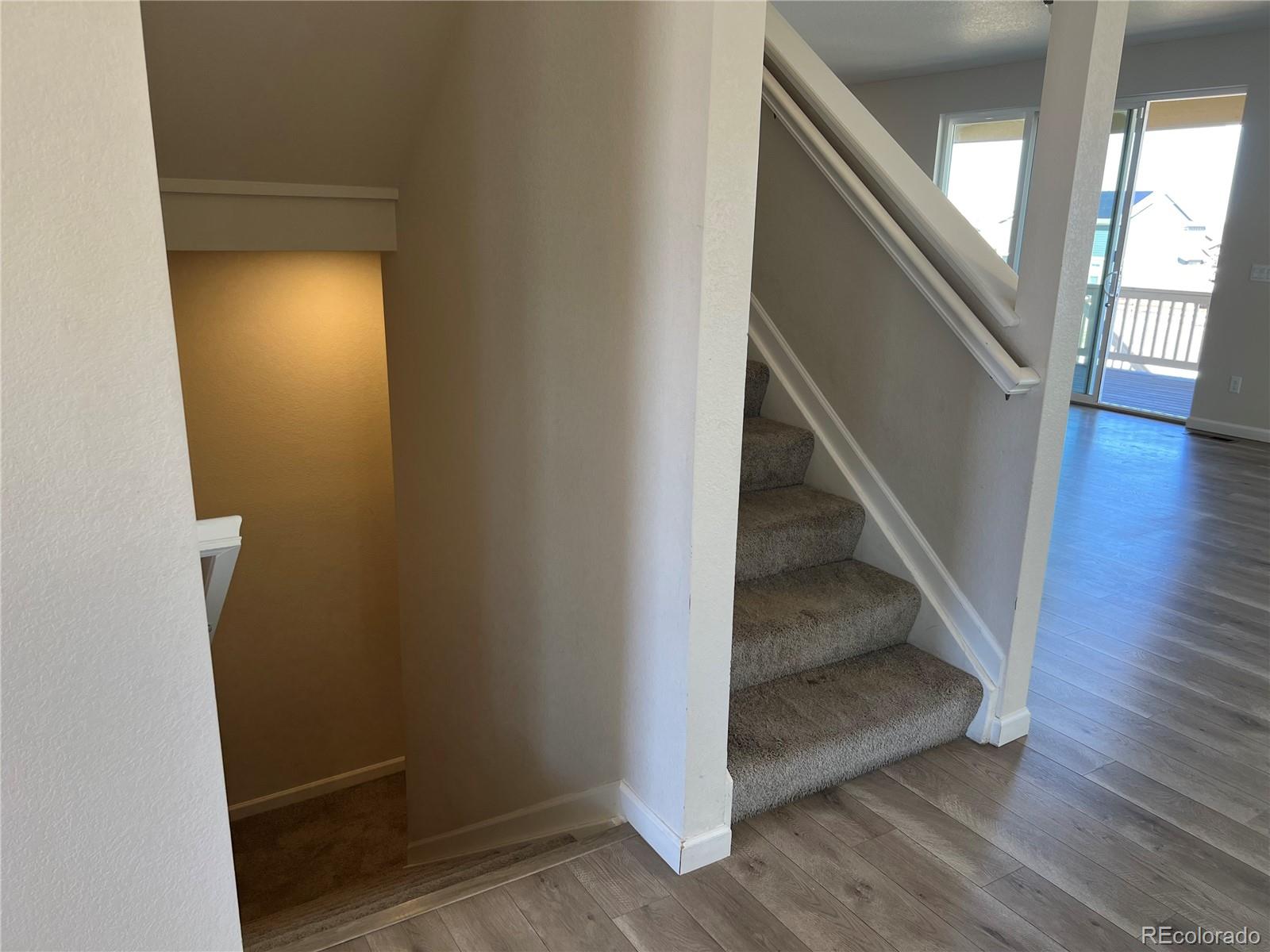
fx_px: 954
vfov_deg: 53.1
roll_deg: -1.2
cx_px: 635
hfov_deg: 67.3
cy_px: 476
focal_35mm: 26
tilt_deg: -15.7
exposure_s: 1/120
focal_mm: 5.7
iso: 64
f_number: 1.5
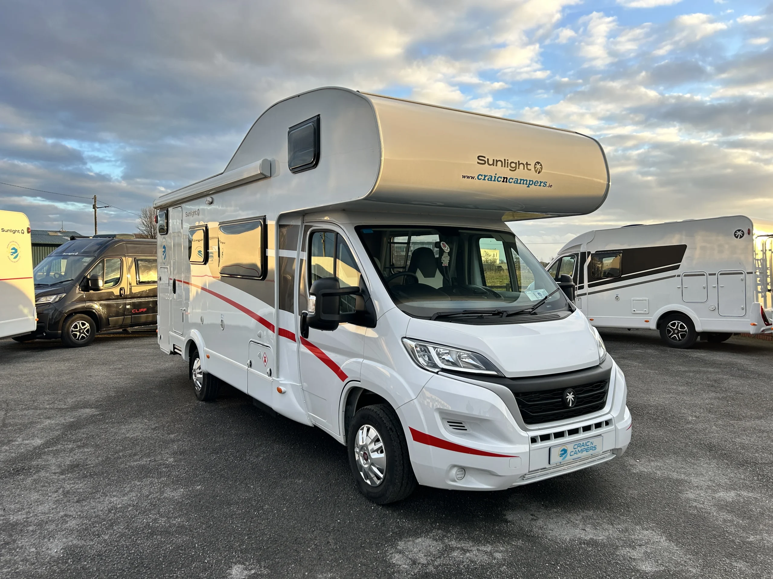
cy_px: 290
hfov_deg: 67.3
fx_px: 581
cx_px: 386
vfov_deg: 53.1
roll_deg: +0.6
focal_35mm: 26
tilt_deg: -2.8
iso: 50
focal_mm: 5.7
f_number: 1.5
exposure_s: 1/226
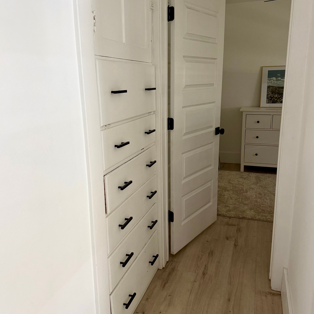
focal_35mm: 29
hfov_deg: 55.6
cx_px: 159
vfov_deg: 55.6
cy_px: 149
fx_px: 298
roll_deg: +1.0
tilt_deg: -13.7
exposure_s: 1/60
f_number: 1.78
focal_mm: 6.76
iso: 320
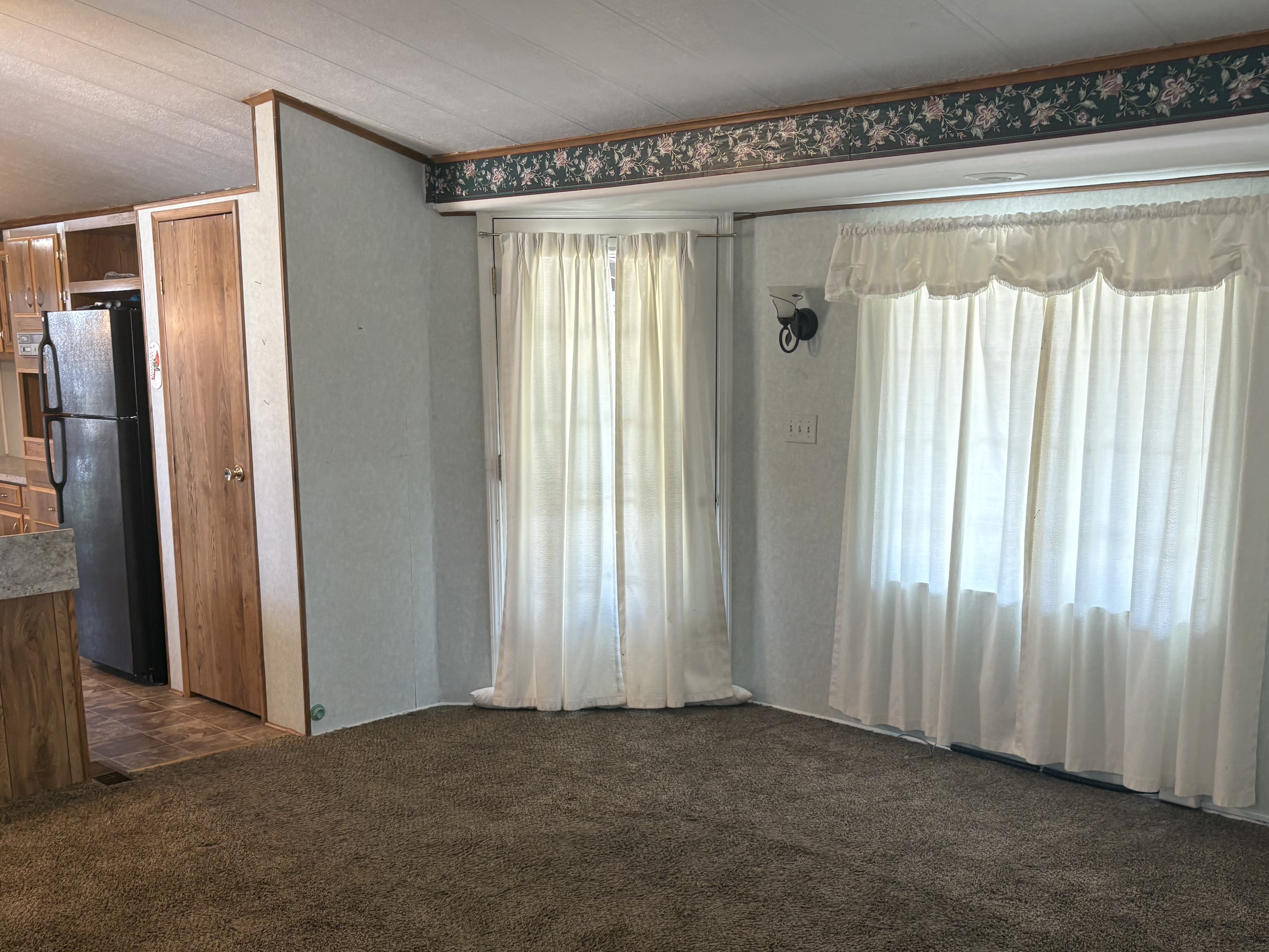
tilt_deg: -10.1
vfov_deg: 39.5
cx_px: 647
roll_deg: +1.5
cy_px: 577
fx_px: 1320
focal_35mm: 36
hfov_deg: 51.3
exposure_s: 1/60
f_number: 1.6
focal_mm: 5.96
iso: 125
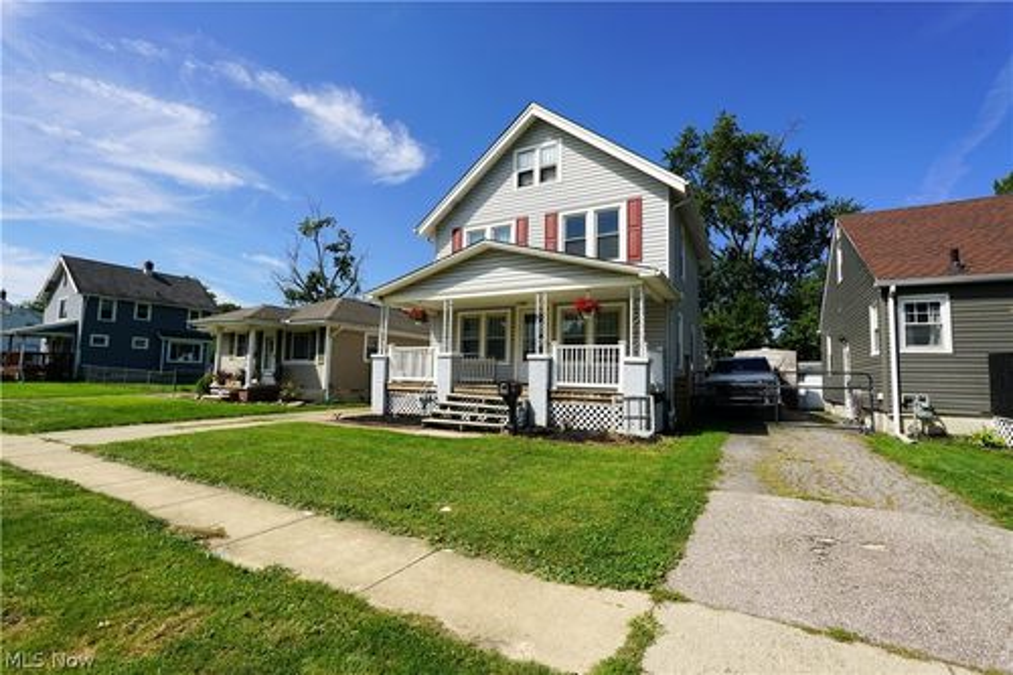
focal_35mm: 16
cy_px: 338
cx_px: 506
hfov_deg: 95.0
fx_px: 464
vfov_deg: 72.0
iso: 100
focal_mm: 16.5
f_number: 10
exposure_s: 1/250
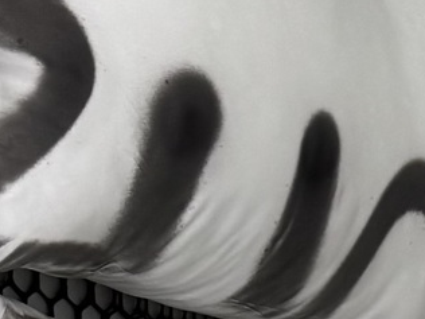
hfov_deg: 10.2
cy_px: 1031
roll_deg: -0.9
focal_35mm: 182
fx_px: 2235
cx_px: 795
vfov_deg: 7.1
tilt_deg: -8.0
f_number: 1.78
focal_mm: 6.76
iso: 160
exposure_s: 1/121
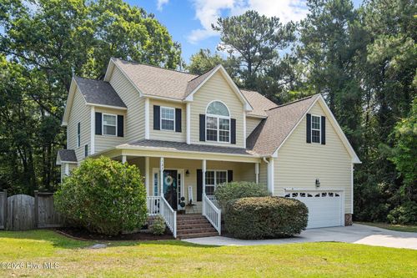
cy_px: 139
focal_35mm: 28
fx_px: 324
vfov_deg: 46.4
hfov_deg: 65.5
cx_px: 208
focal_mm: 28
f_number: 4
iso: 250
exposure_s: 1/1000
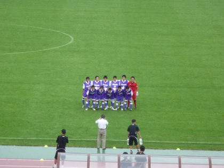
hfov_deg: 11.0
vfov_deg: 8.2
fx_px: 1165
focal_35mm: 180
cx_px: 112
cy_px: 84
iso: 400
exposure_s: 1/250
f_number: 5.6
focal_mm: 17.6
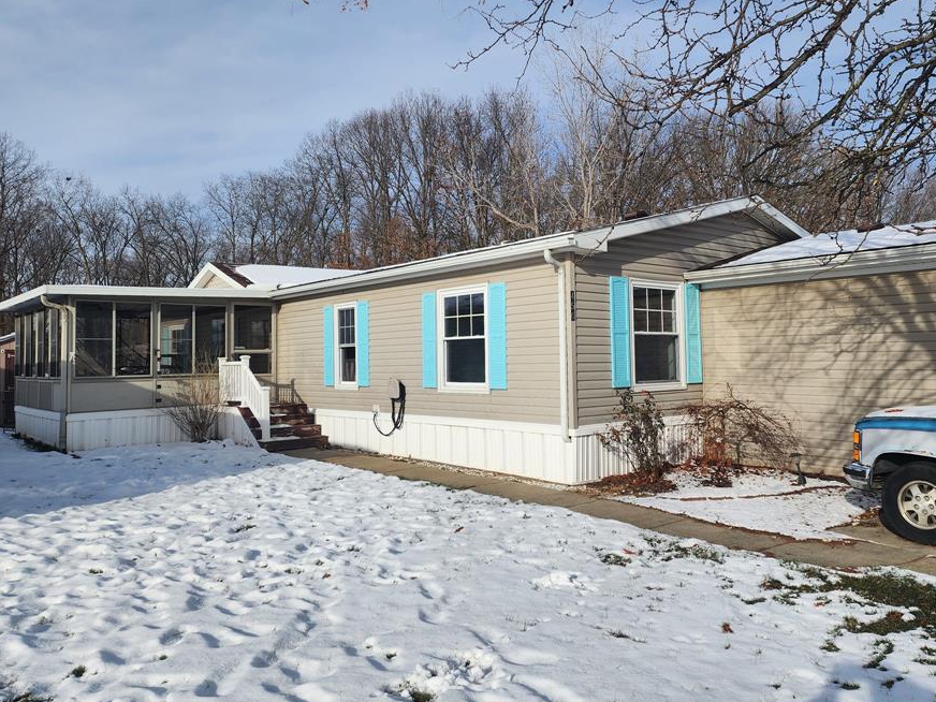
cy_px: 339
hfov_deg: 65.1
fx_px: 730
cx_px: 526
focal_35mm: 27
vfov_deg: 51.3
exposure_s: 1/1930
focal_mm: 6.4
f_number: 1.8
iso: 12
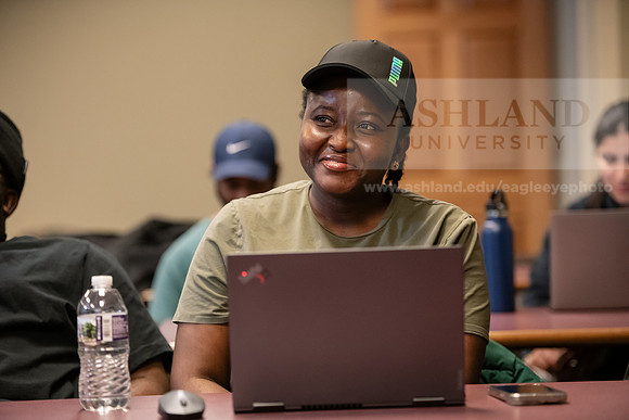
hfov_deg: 17.1
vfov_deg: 11.4
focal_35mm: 120
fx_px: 2097
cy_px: 210
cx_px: 314
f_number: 2.8
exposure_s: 1/200
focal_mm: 120
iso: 2500
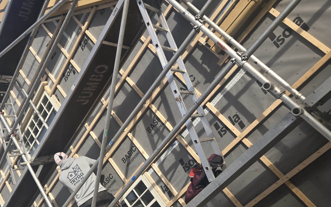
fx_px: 280
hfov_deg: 60.7
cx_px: 132
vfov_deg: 40.5
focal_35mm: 31
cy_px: 121
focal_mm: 5.4
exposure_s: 1/2921
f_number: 1.8
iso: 80
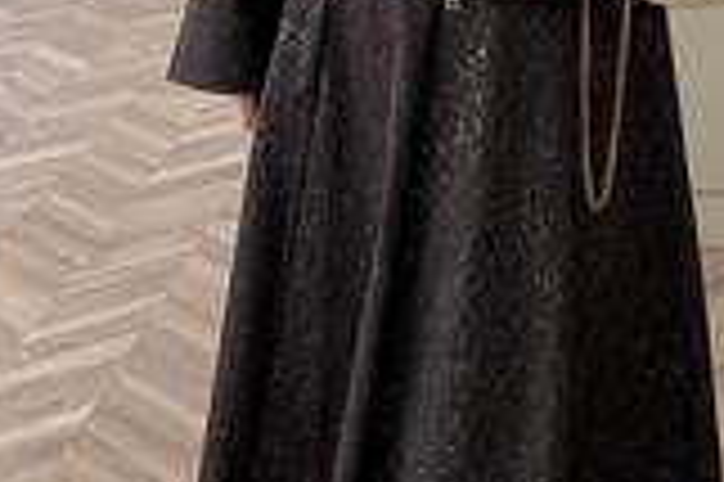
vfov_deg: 18.3
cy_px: -286
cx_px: 576
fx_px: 1286
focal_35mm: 64
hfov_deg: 30.7
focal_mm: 6.76
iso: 125
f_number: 1.78
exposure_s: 1/121
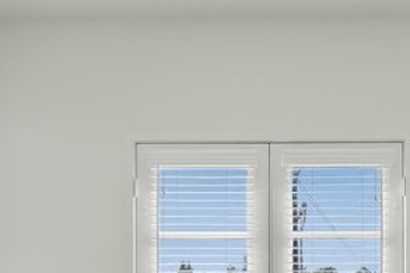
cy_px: 299
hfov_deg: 46.2
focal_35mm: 42
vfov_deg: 28.9
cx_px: 242
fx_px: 478
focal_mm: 12
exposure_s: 1/1250
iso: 1250
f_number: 6.3
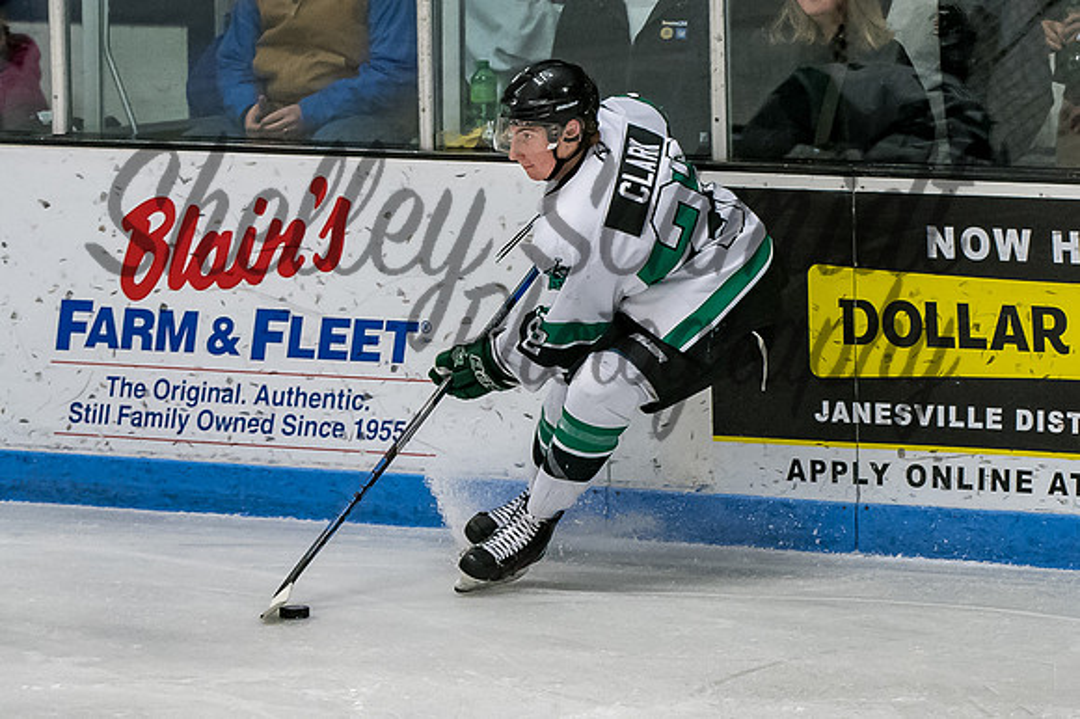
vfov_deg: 4.9
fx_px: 8342
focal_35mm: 278
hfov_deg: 7.4
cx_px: 718
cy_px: 242
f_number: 4
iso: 2500
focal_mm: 100
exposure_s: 1/800
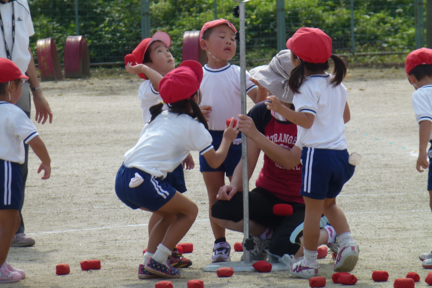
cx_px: 216
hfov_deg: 4.9
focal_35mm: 417
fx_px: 5004
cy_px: 131
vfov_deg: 3.3
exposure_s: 1/400
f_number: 5.9
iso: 100
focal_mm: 68.8
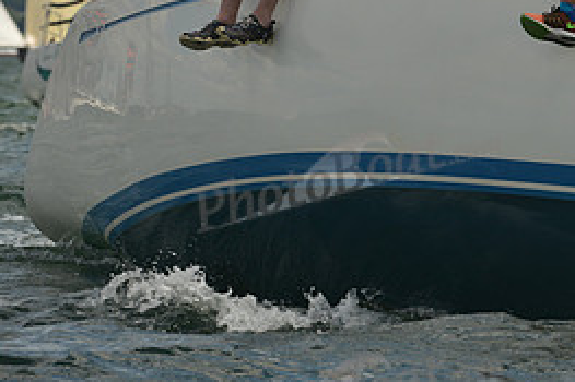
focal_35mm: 574
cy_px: 32
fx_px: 9162
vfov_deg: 2.4
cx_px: 617
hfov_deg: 3.6
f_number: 8
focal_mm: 260
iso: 200
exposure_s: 1/800
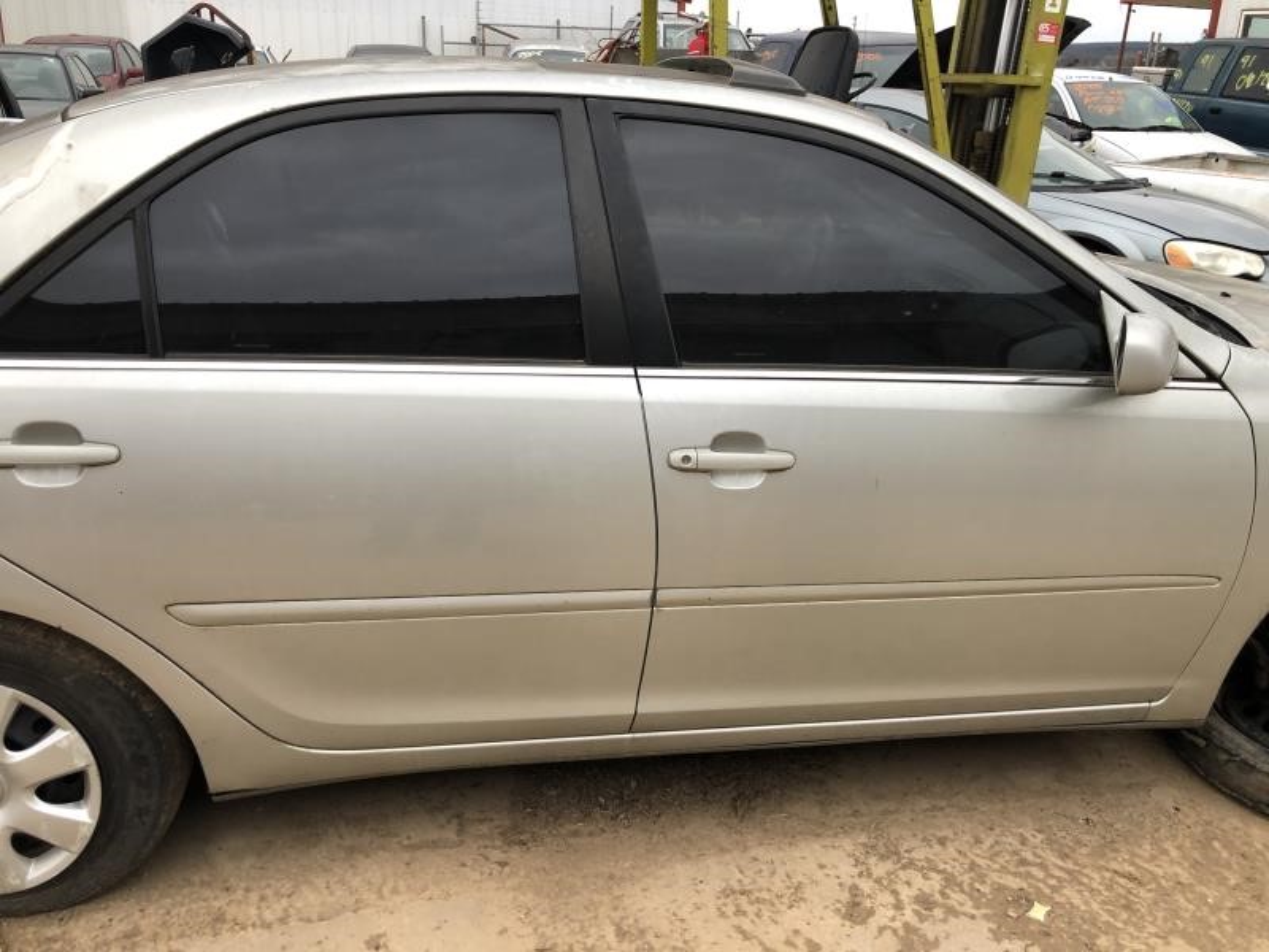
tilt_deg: -19.4
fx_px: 1026
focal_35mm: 28
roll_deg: -0.6
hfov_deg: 63.4
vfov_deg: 49.7
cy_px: 476
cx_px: 634
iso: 25
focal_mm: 3.99
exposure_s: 1/30
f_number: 1.8
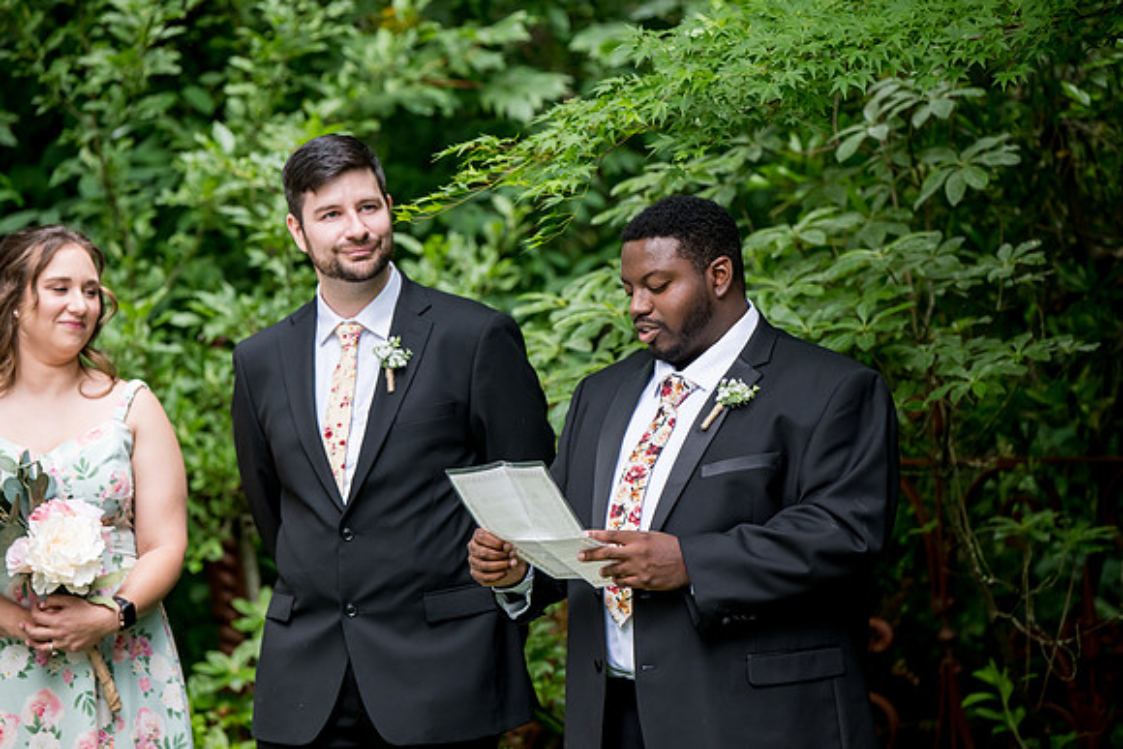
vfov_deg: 8.3
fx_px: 5148
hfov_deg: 12.4
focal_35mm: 165
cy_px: 374
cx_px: 562
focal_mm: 165
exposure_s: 1/400
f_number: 4
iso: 800
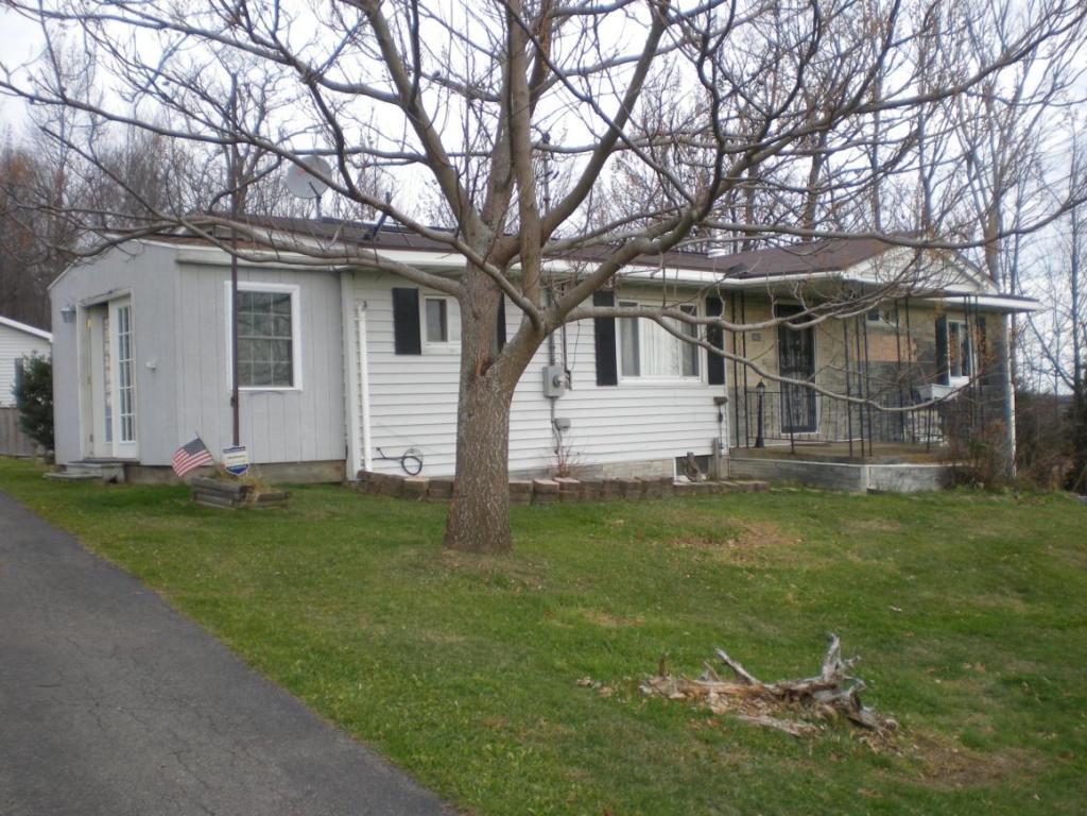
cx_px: 544
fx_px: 1193
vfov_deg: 37.7
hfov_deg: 49.0
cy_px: 408
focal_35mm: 38
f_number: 3.1
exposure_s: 1/124
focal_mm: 6.3
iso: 64
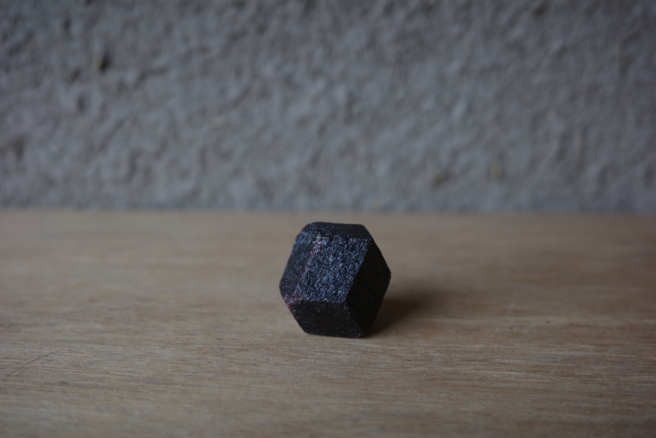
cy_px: 219
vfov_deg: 33.4
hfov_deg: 48.5
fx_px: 729
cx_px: 328
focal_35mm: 40
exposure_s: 1/100
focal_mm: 26
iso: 200
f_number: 2.8
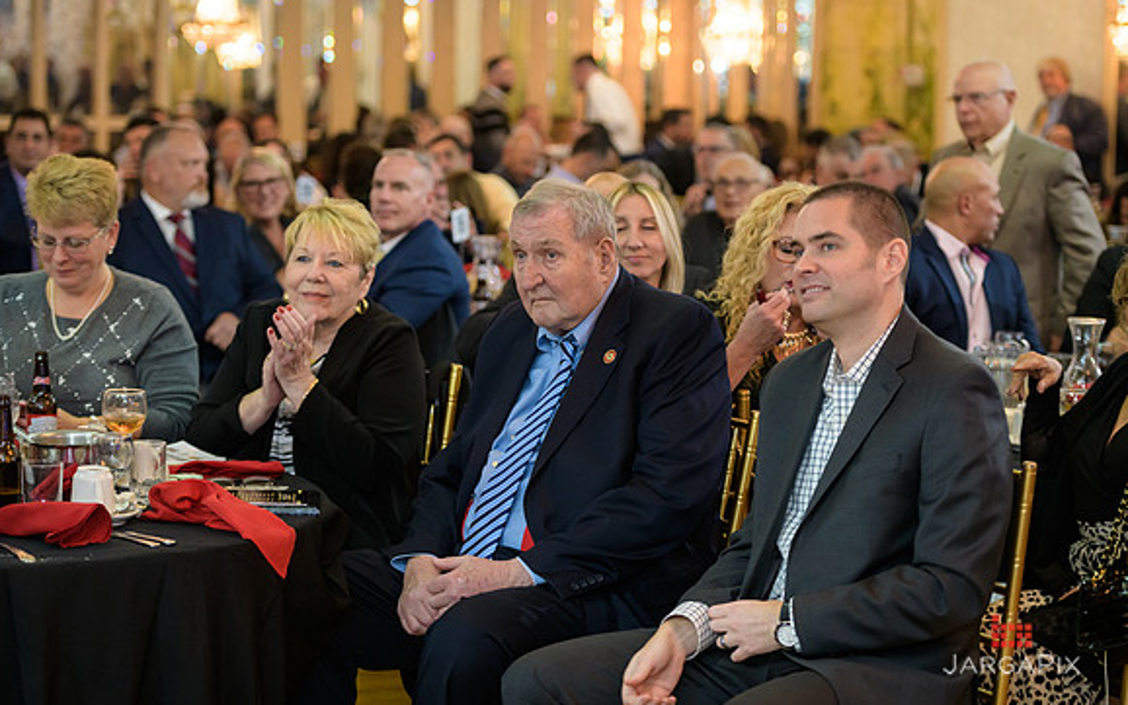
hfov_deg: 23.8
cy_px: 339
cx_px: 564
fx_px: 2674
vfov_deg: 15.0
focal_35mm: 87
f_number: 3.2
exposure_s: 1/125
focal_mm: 85
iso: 1000
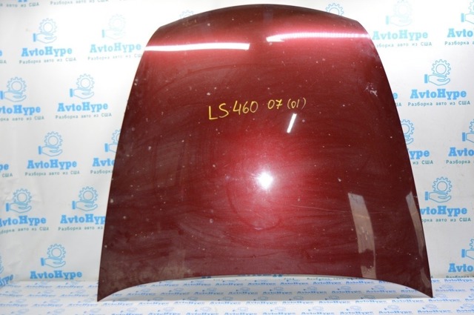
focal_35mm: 39
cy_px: 158
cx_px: 237
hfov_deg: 49.6
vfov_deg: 34.1
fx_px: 513
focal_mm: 26
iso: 560
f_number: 4
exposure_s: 1/60
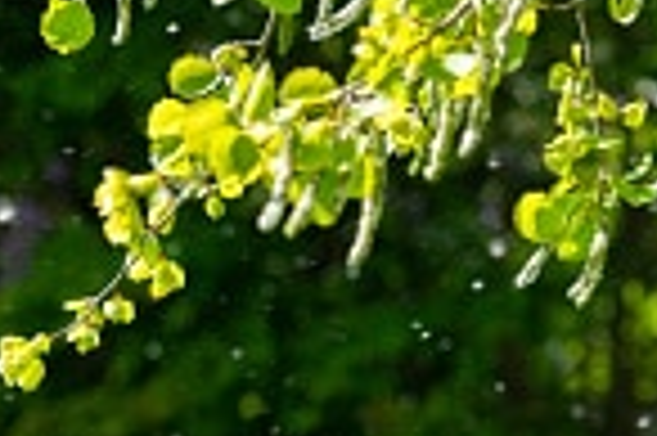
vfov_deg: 3.2
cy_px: 438
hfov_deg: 4.7
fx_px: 7930
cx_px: -58
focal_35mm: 435
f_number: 5
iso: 100
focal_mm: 125
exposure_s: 1/320
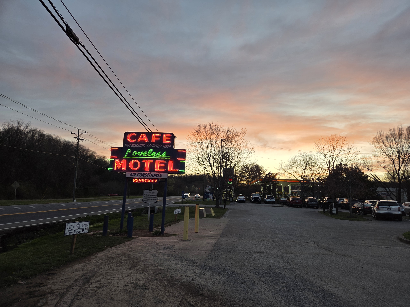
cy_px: 154
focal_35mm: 23
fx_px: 272
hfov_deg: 73.9
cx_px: 205
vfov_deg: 58.9
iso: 40
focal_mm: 5.4
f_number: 1.8
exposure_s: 1/120
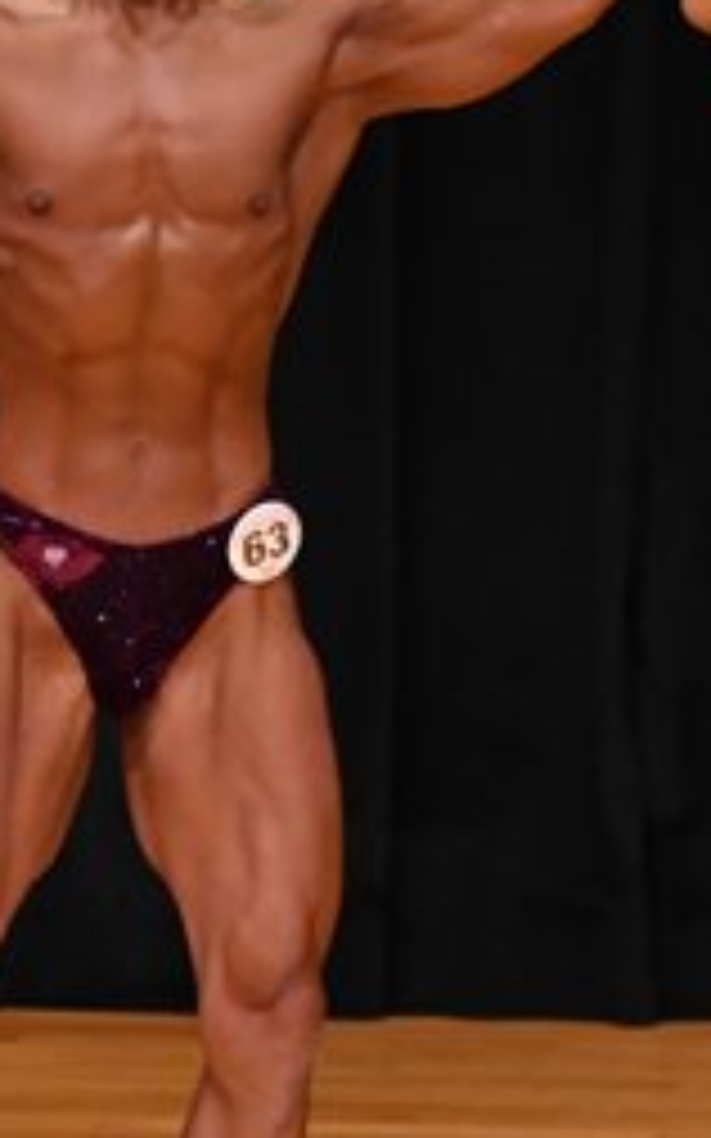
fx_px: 26089
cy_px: 486
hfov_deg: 1.6
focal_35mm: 841
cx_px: -650
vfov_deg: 2.5
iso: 3200
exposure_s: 1/400
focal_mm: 180
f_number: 5.6
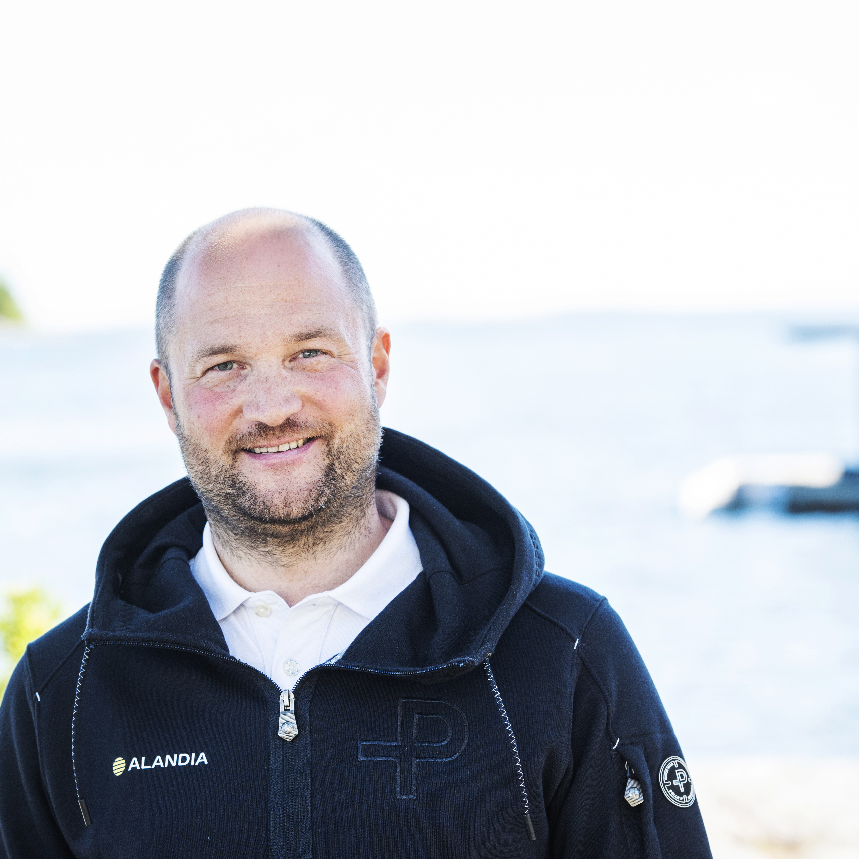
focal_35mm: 153
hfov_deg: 11.4
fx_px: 4295
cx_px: 259
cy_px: 430
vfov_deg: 11.4
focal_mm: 120
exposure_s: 1/250
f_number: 5.6
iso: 250
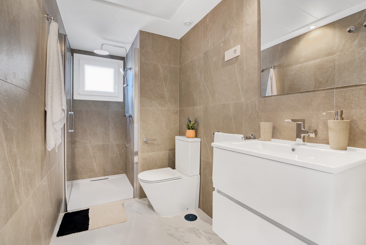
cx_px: 183
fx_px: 163
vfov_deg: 73.8
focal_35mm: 16
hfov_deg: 96.7
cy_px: 122
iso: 100
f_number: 10
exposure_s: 1/3
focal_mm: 16
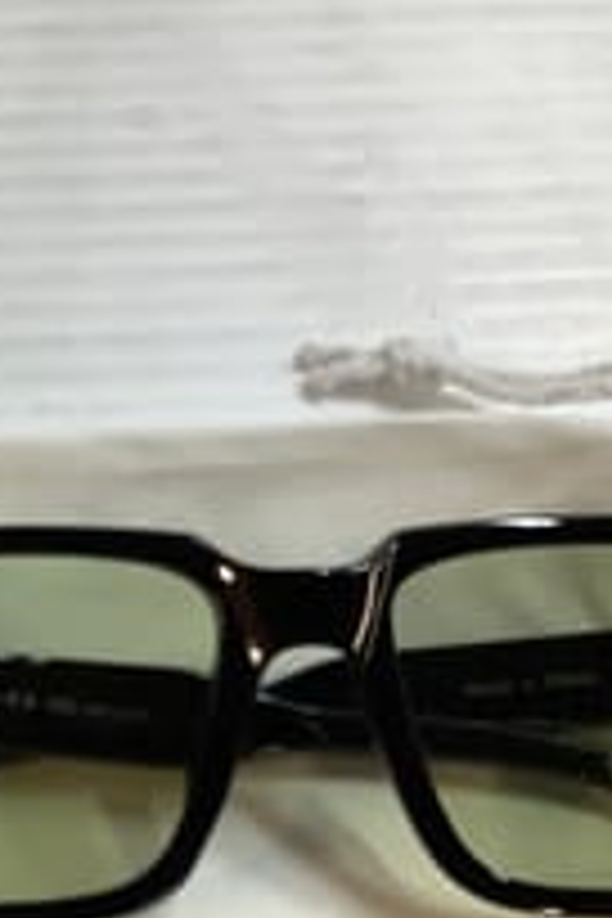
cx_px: -58
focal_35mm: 79
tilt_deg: -70.3
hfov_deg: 16.7
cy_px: 587
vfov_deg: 25.6
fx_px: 2014
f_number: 2.4
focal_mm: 3.3
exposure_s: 1/50
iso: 100
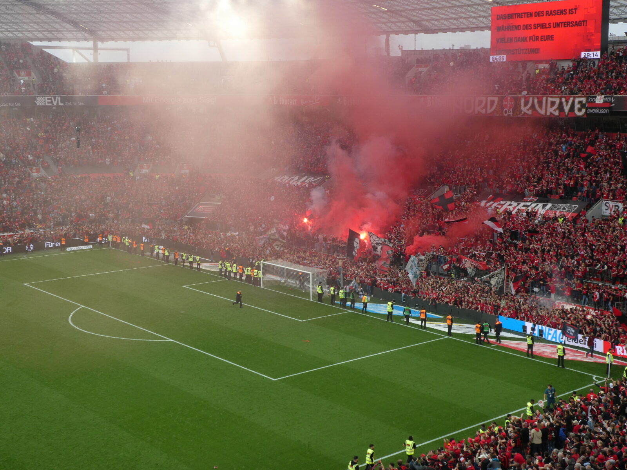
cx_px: 314
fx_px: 906
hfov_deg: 38.2
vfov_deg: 29.1
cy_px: 235
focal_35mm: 50
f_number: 4.1
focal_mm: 9
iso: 100
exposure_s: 1/80
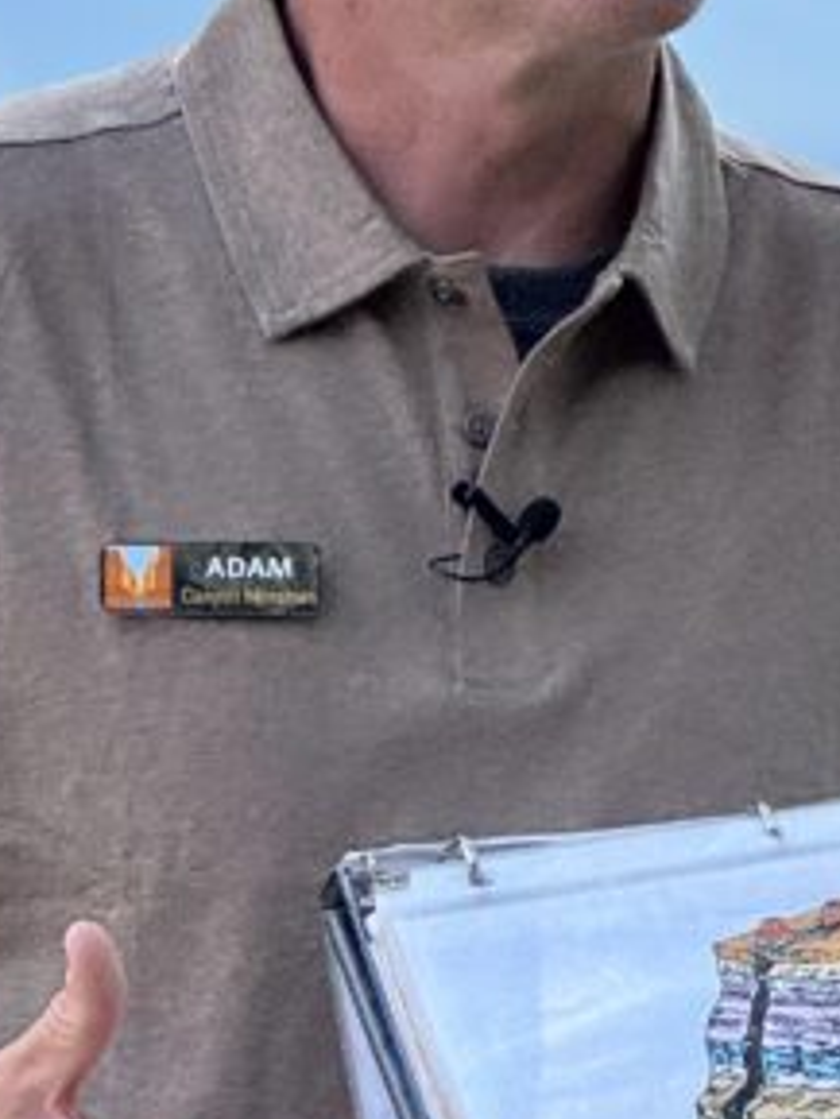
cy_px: 430
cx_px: 747
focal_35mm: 273
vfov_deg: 7.3
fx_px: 8826
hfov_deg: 5.4
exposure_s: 1/815
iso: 25
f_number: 2.8
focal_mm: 9
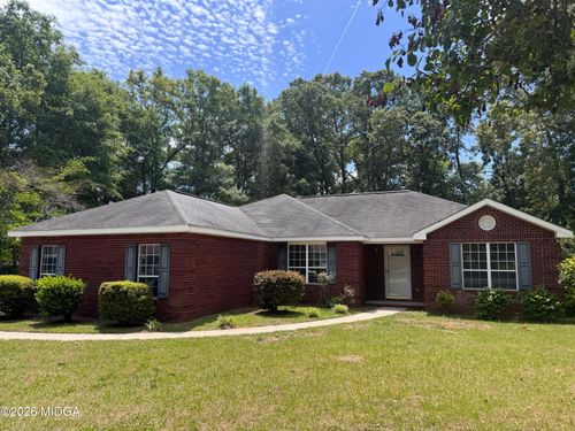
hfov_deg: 71.6
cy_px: 216
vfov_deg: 56.8
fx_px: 399
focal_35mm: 24
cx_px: 288
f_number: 1.78
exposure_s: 1/2833
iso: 80
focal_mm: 6.76
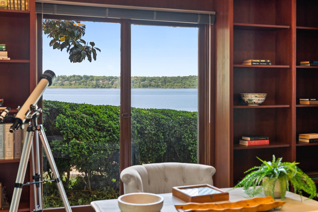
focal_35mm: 48
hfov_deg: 41.1
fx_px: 424
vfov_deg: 28.1
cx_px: 159
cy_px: 106
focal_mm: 48
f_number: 5
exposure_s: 1/25
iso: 200
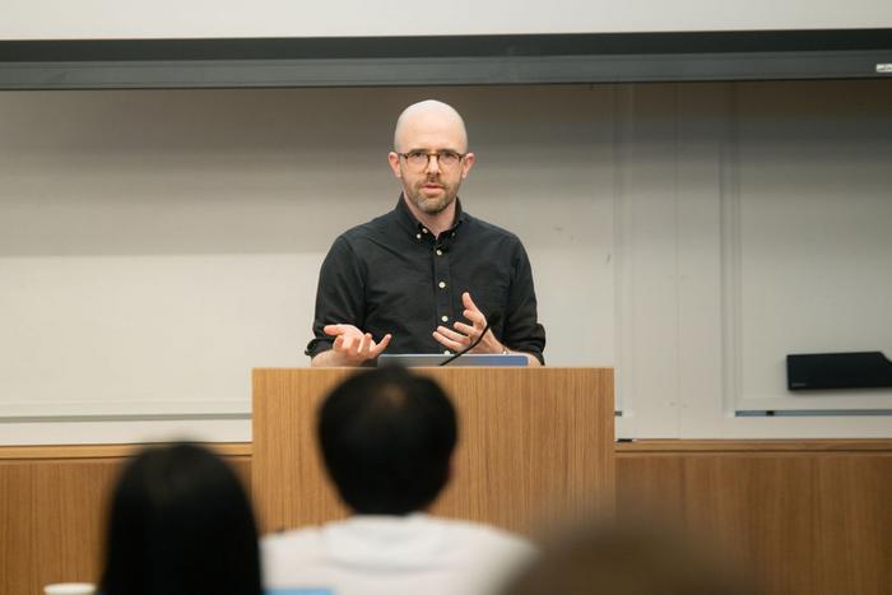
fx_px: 6632
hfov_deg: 7.7
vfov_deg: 5.1
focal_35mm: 268
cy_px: 208
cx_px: 349
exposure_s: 1/200
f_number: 2.8
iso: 400
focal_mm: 200
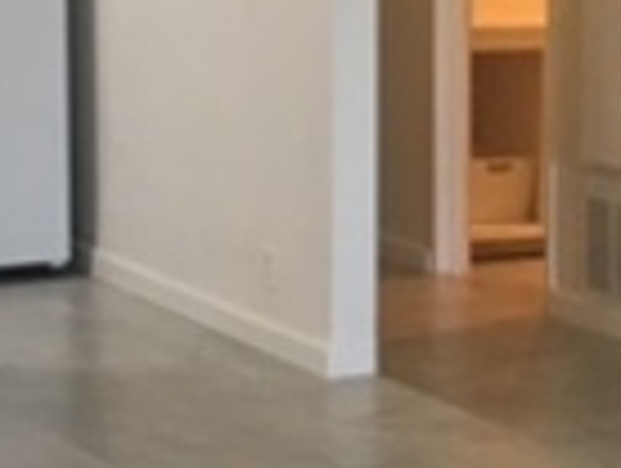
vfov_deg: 10.6
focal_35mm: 140
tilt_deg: -7.2
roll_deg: -1.3
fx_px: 2516
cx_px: 389
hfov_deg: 14.1
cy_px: 112
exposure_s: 1/30
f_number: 2.2
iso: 50
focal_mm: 4.15
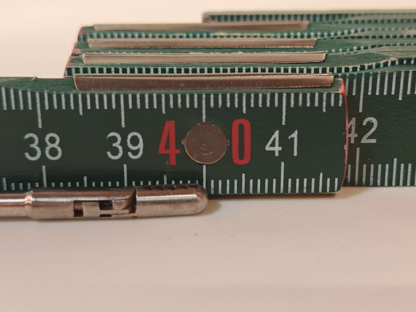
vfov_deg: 23.3
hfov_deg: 30.7
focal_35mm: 63
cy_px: 156
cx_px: 208
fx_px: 757
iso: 320
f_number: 2
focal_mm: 6.83
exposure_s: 1/50
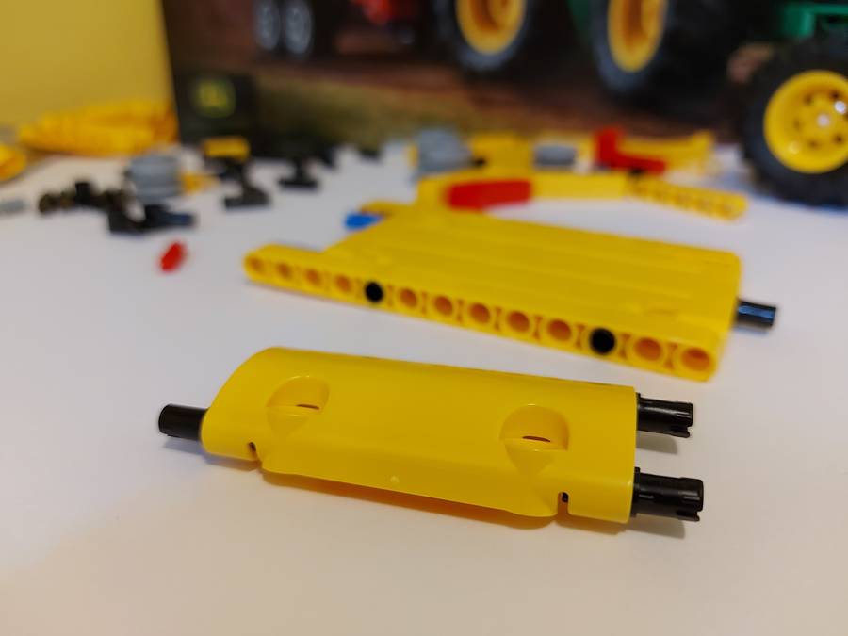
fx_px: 588
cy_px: 318
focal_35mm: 24
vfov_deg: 56.8
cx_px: 424
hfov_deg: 71.6
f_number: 1.8
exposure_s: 1/50
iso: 250
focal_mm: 5.23
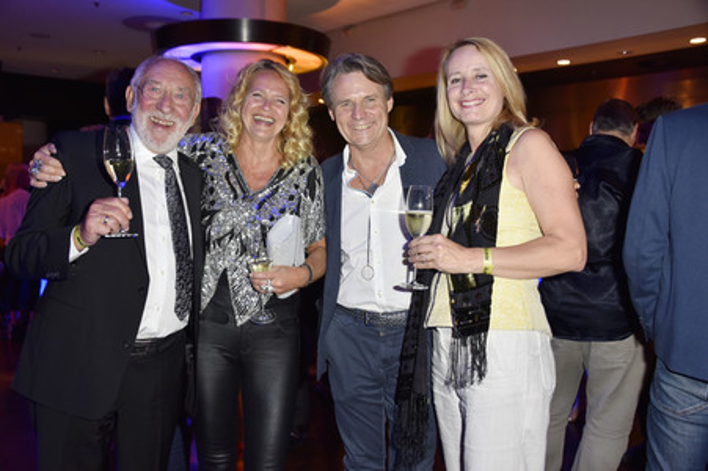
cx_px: 354
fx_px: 688
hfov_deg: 54.5
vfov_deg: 37.8
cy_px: 236
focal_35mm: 35
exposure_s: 1/40
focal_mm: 35
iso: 640
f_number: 5.6
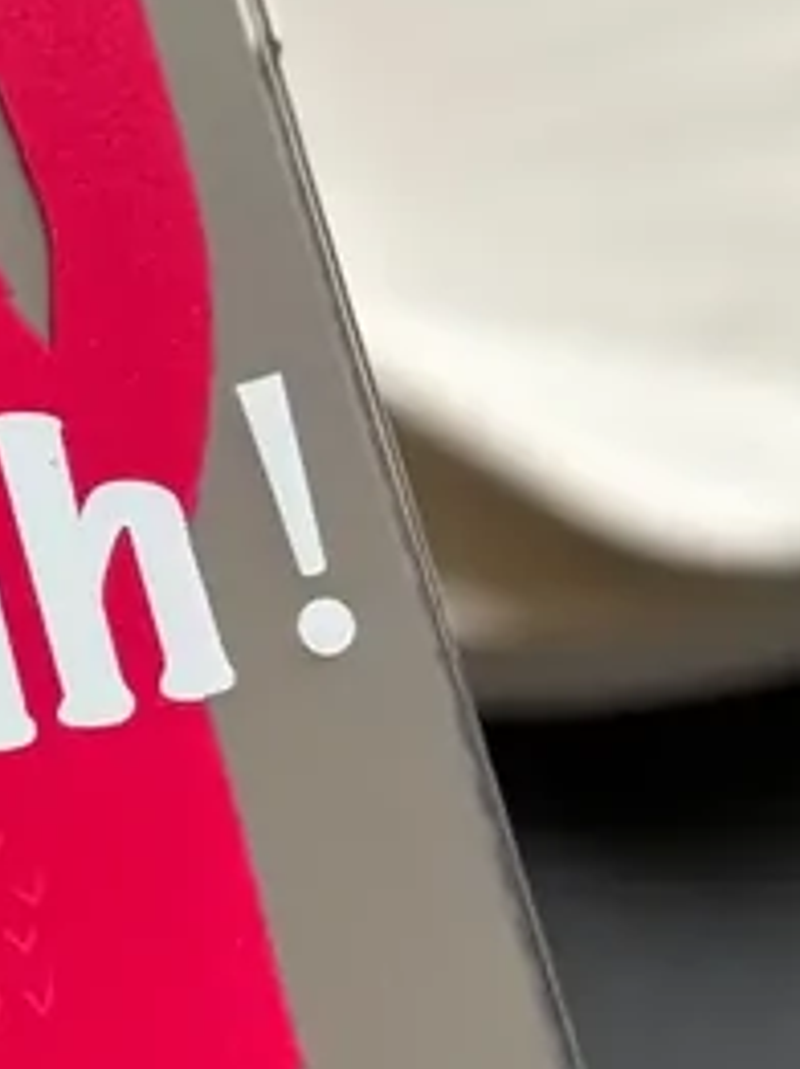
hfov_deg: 8.8
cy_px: 16
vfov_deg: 11.9
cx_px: -329
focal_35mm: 165
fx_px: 5093
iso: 100
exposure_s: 1/115
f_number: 1.78
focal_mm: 6.86
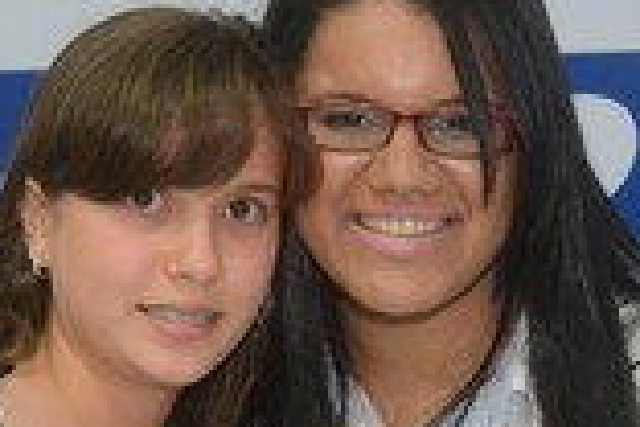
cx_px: 283
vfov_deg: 6.3
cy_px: 411
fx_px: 3840
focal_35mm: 216
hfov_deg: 9.5
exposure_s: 1/80
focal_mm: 50
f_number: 4.8
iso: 1600
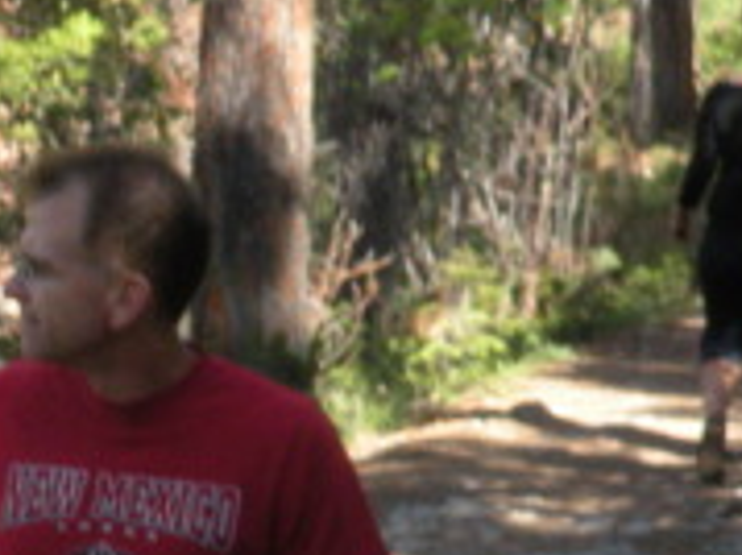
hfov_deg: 3.0
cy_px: 932
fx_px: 14245
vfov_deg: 2.2
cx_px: -643
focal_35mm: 665
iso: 129
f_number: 5.4
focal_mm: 26
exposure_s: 1/125
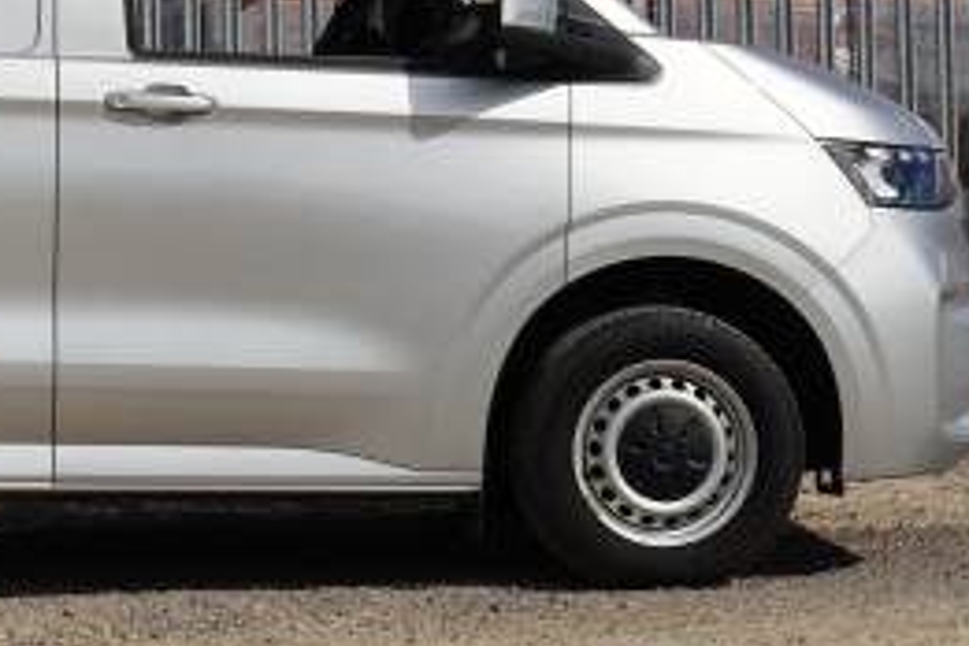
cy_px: 4
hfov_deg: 14.1
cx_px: -56
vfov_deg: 9.5
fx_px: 3855
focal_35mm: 143
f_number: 9.5
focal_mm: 39
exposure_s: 1/250
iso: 100
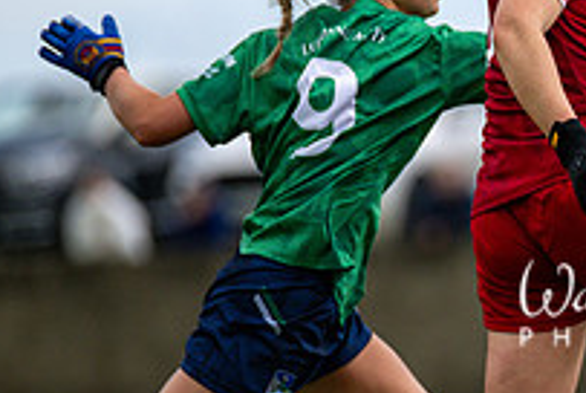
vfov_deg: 1.6
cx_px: 707
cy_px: 247
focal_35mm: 856
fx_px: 13954
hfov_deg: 2.4
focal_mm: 300
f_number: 2.8
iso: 250
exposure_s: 1/6400
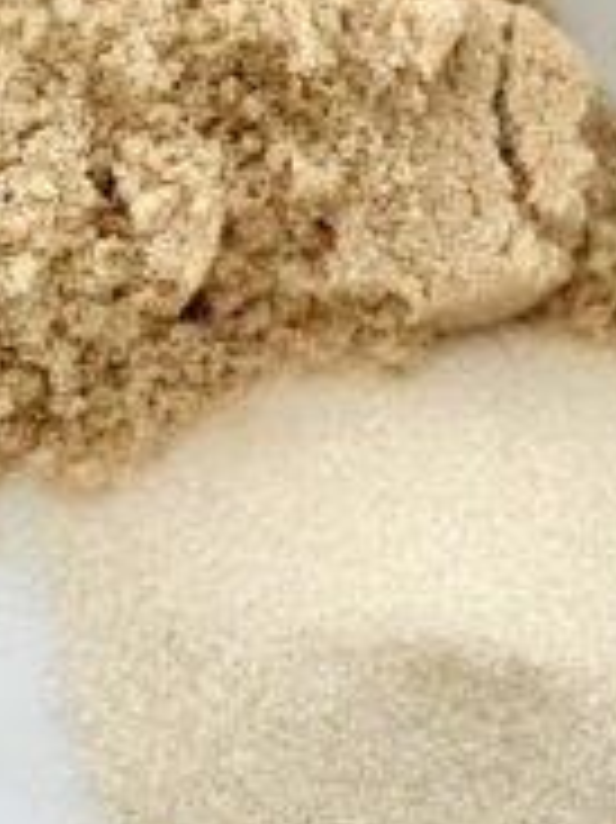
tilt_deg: -82.7
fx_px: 3112
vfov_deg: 15.0
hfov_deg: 11.2
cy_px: 275
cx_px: 659
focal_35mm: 131
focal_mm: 6.86
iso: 80
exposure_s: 1/199
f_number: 1.78
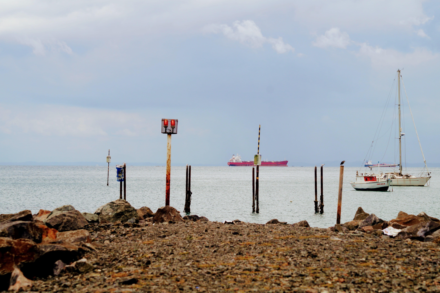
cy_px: 146
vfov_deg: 13.0
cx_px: 220
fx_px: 1283
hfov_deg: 19.5
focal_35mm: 105
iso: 100
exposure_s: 1/250
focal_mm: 70
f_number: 10
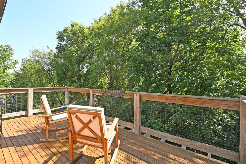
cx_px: 100
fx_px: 116
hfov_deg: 92.2
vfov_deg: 70.4
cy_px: 85
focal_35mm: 17
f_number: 5.6
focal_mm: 14
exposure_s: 1/250
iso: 200
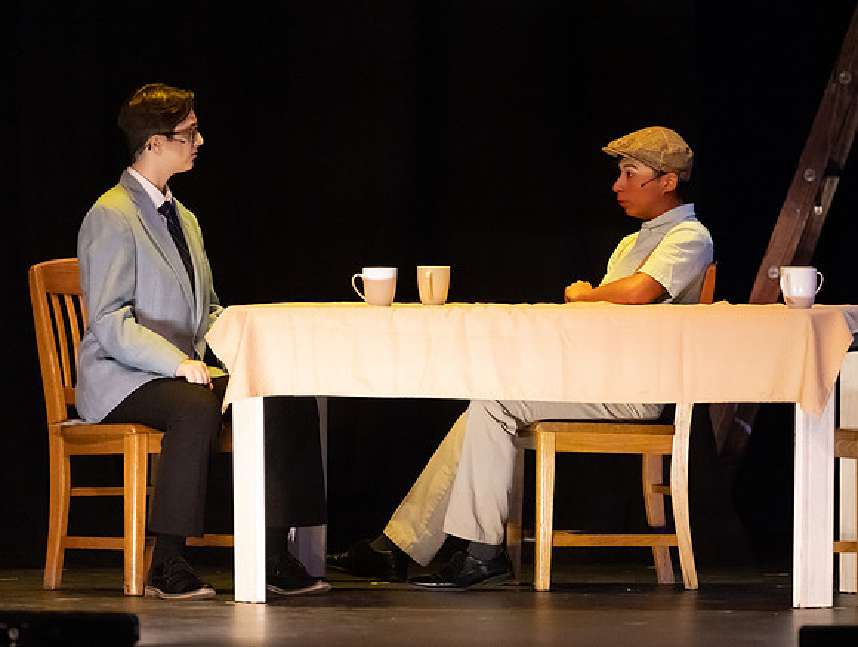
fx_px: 9392
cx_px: 548
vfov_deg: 3.9
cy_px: 330
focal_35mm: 378
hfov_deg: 5.2
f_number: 2.8
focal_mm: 300
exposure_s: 1/250
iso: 16000
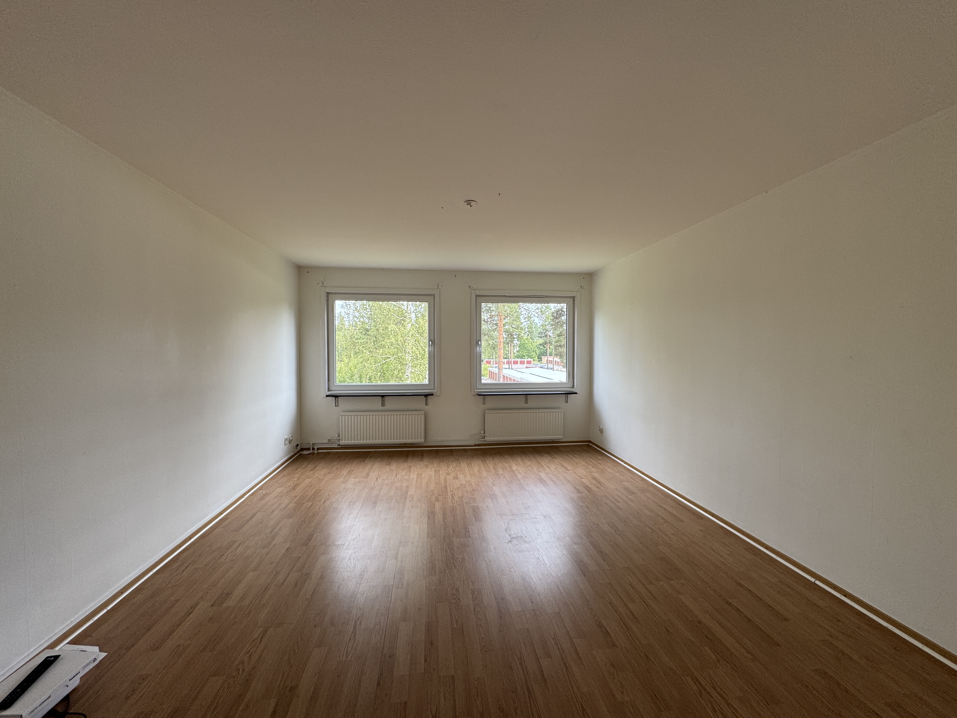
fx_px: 387
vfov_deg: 85.7
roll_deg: +0.1
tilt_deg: -1.2
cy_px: 359
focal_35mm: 14
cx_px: 478
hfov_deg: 102.1
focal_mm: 2.22
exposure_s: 1/99
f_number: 2.2
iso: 50
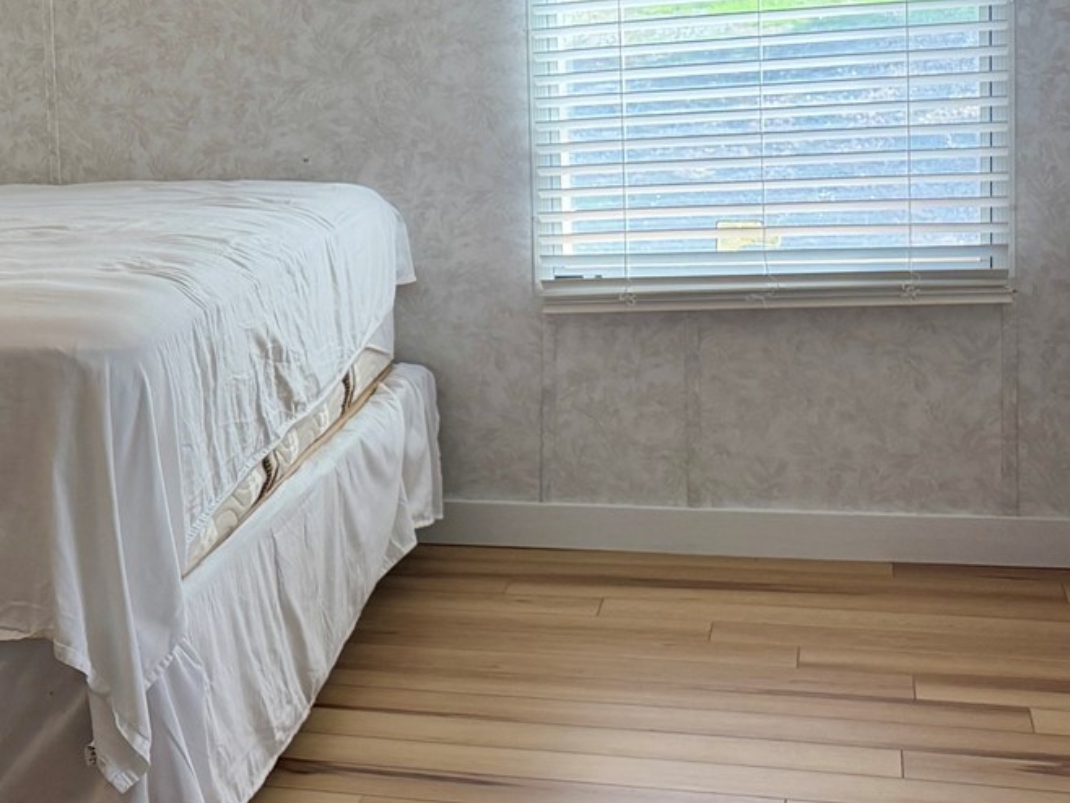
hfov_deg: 24.1
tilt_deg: -7.6
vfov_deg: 21.0
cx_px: -351
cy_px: 294
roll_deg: +5.8
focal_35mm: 70
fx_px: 2165
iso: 125
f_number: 1.78
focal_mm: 6.76
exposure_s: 1/200
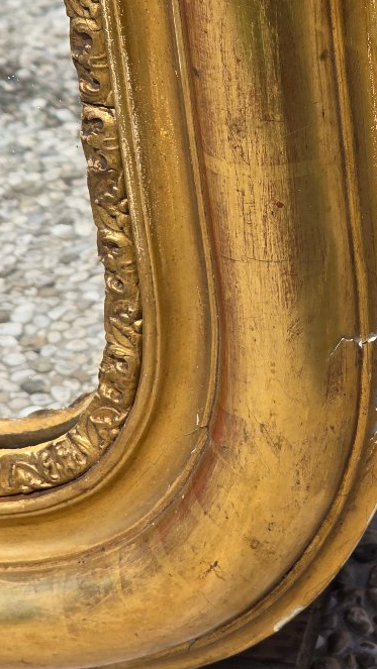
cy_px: 139
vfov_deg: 15.7
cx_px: 321
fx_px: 2417
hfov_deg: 8.9
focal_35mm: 136
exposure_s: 1/2378
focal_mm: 7.9
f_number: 2.4
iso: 50
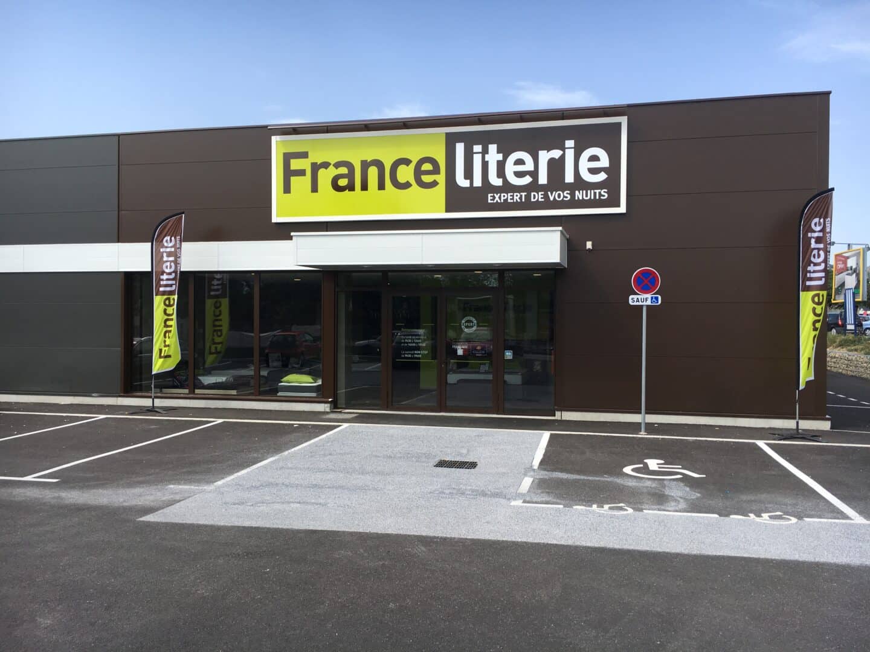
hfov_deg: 61.7
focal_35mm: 29
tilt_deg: -0.8
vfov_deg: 48.2
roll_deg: -0.2
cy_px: 326
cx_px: 435
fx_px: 729
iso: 25
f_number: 2.2
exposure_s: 1/916
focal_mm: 4.15
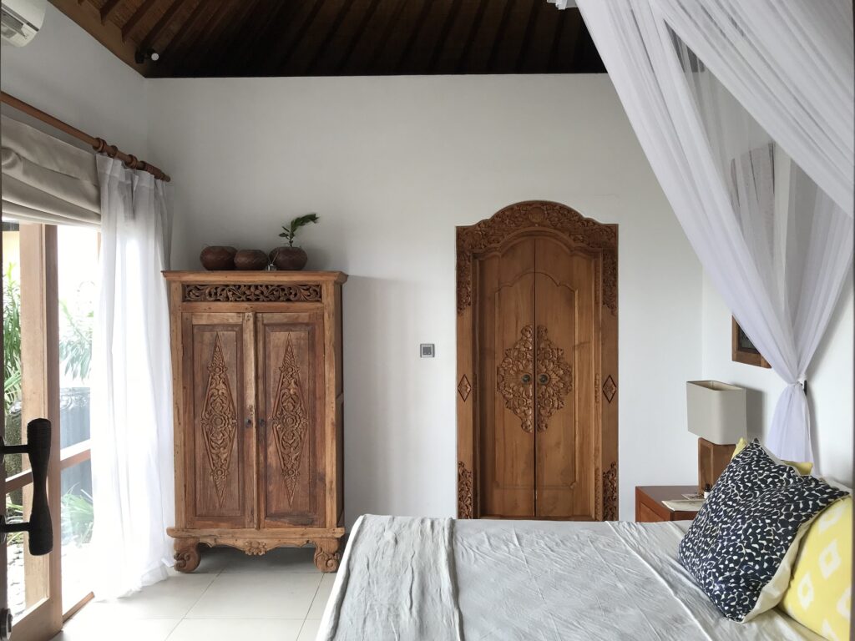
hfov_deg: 63.4
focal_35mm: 28
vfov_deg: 49.7
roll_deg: +0.9
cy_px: 320
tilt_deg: -2.1
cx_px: 428
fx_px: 692
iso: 32
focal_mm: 3.99
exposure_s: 1/100
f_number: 1.8
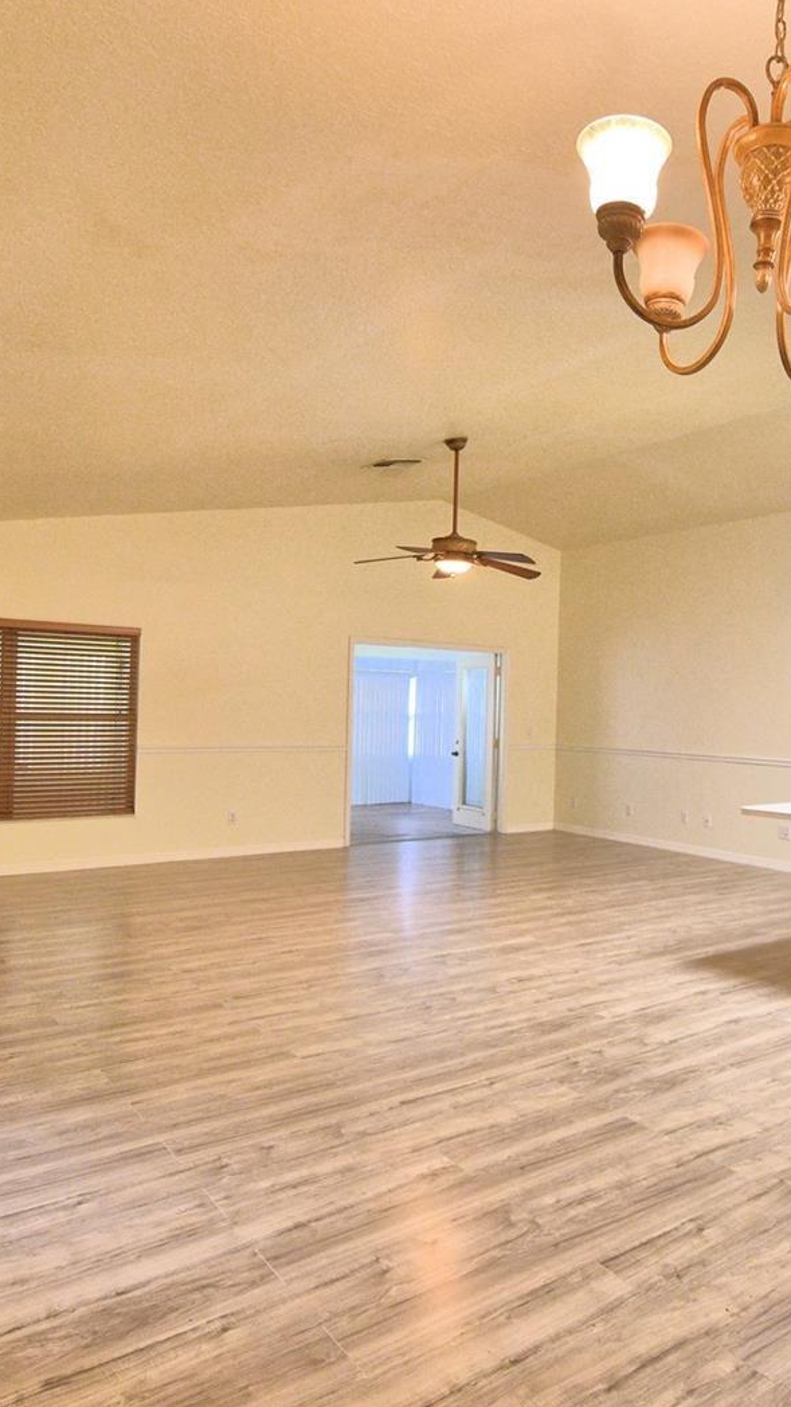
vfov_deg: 76.3
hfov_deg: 45.8
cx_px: 606
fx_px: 895
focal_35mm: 24
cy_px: 697
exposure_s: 1/30
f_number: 4.5
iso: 560
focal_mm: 10
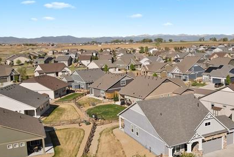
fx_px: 241
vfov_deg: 36.0
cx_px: 159
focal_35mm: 37
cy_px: 85
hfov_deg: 50.8
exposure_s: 1/640
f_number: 2.8
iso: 100
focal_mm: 4.5
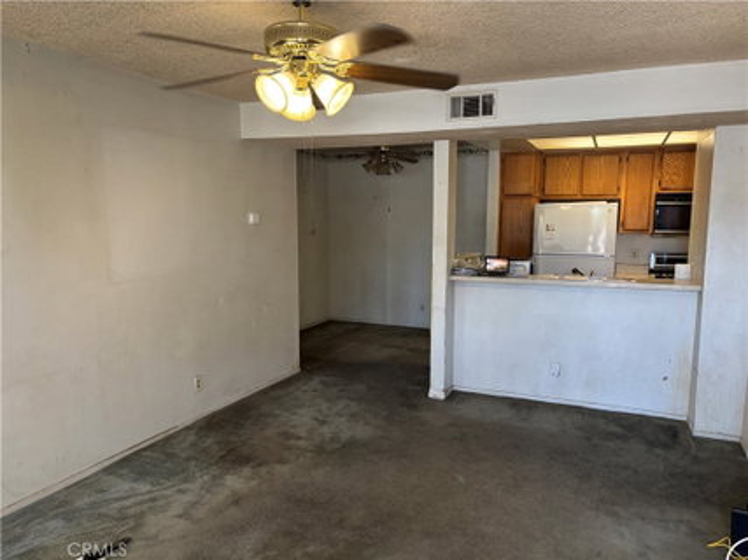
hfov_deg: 67.3
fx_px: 562
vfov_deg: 53.0
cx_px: 374
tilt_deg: -6.9
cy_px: 280
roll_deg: -0.4
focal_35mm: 26
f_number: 1.6
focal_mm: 5.96
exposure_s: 1/60
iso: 200
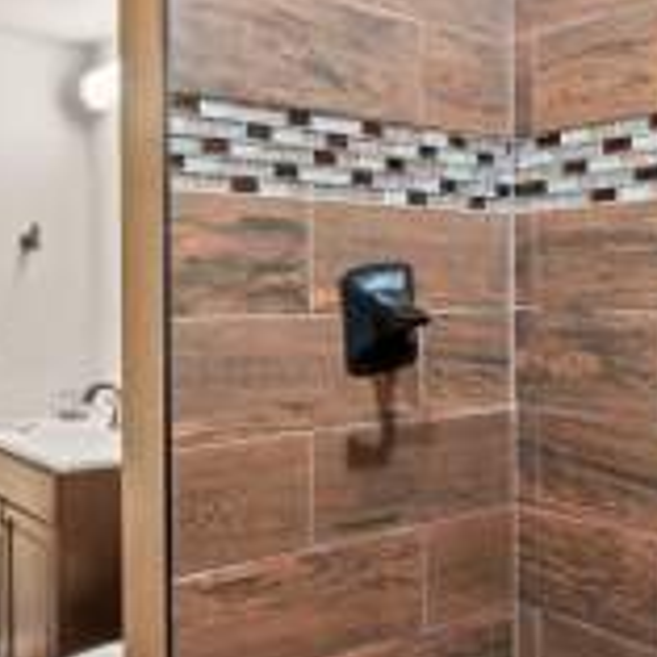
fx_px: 837
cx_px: 180
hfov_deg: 41.8
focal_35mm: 39
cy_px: 287
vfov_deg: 42.8
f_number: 8
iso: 800
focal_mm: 10
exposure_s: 1.6
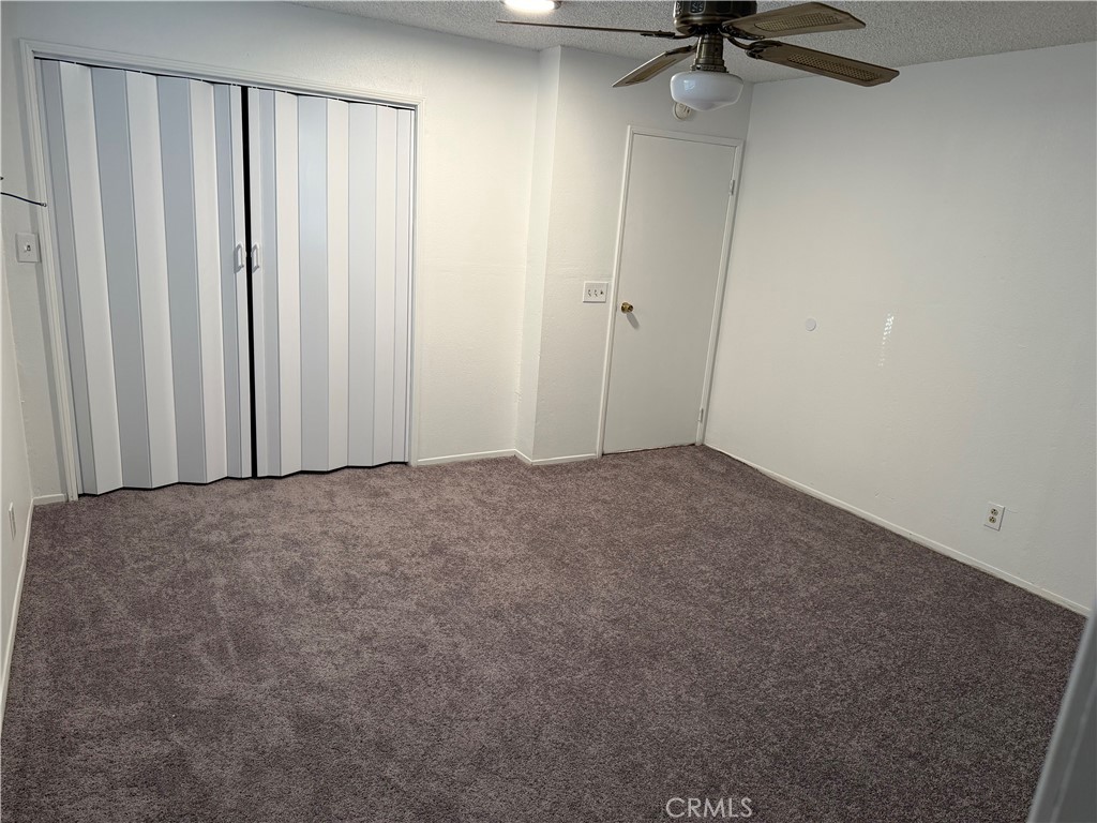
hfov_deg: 71.6
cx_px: 548
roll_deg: -3.9
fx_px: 761
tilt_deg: -15.2
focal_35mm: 24
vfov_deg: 56.8
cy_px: 412
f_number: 1.78
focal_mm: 6.76
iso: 200
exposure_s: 1/60
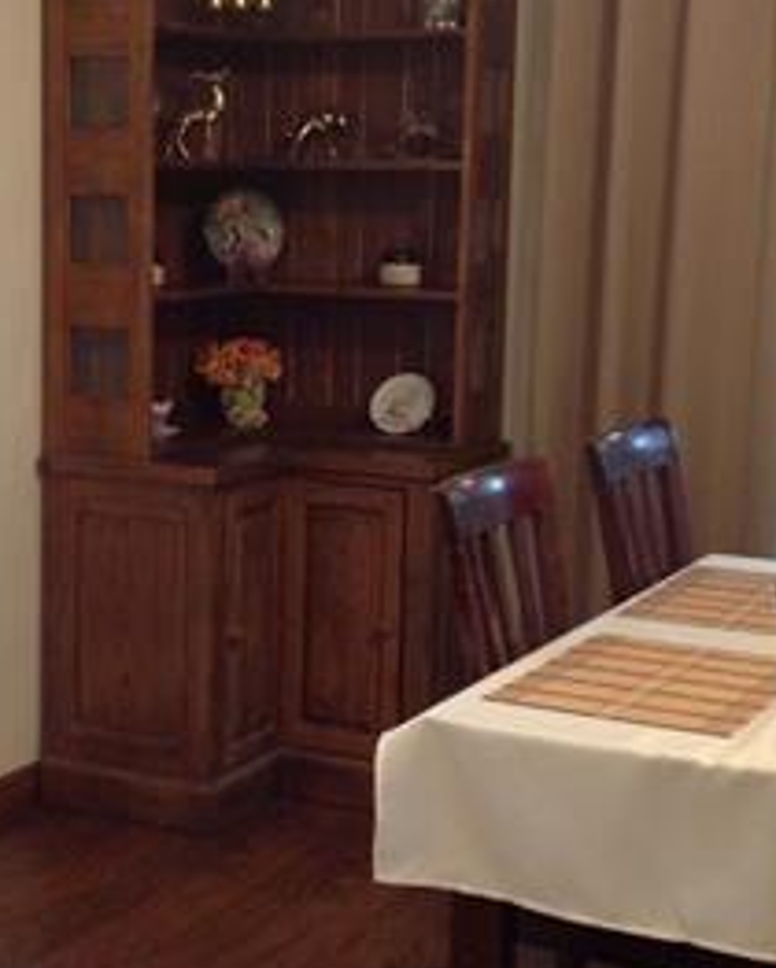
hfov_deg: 19.5
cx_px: 159
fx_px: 2237
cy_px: 480
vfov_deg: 24.4
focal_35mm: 78
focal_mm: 4.28
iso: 125
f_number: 2.4
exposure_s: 1/15
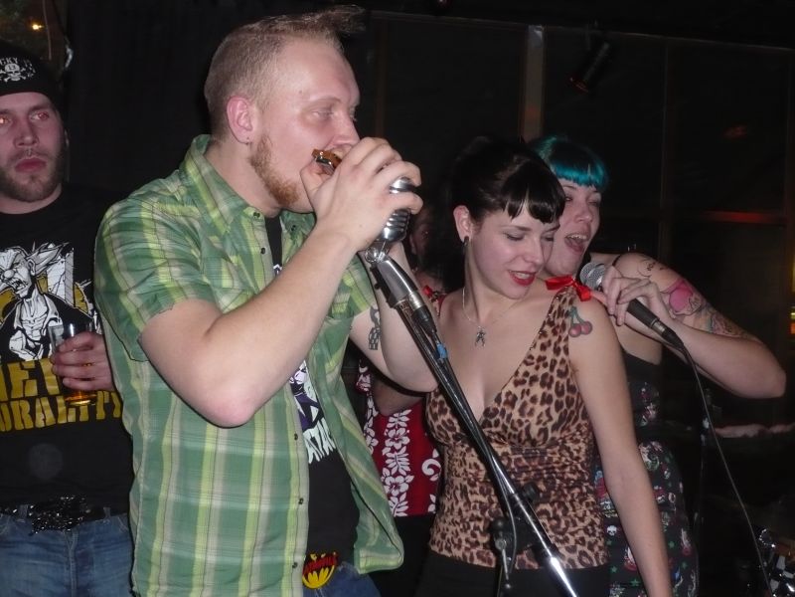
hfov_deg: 42.1
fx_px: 1033
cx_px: 398
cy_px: 298
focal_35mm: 45
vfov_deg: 32.2
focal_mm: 7.4
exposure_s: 1/30
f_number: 3.5
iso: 250
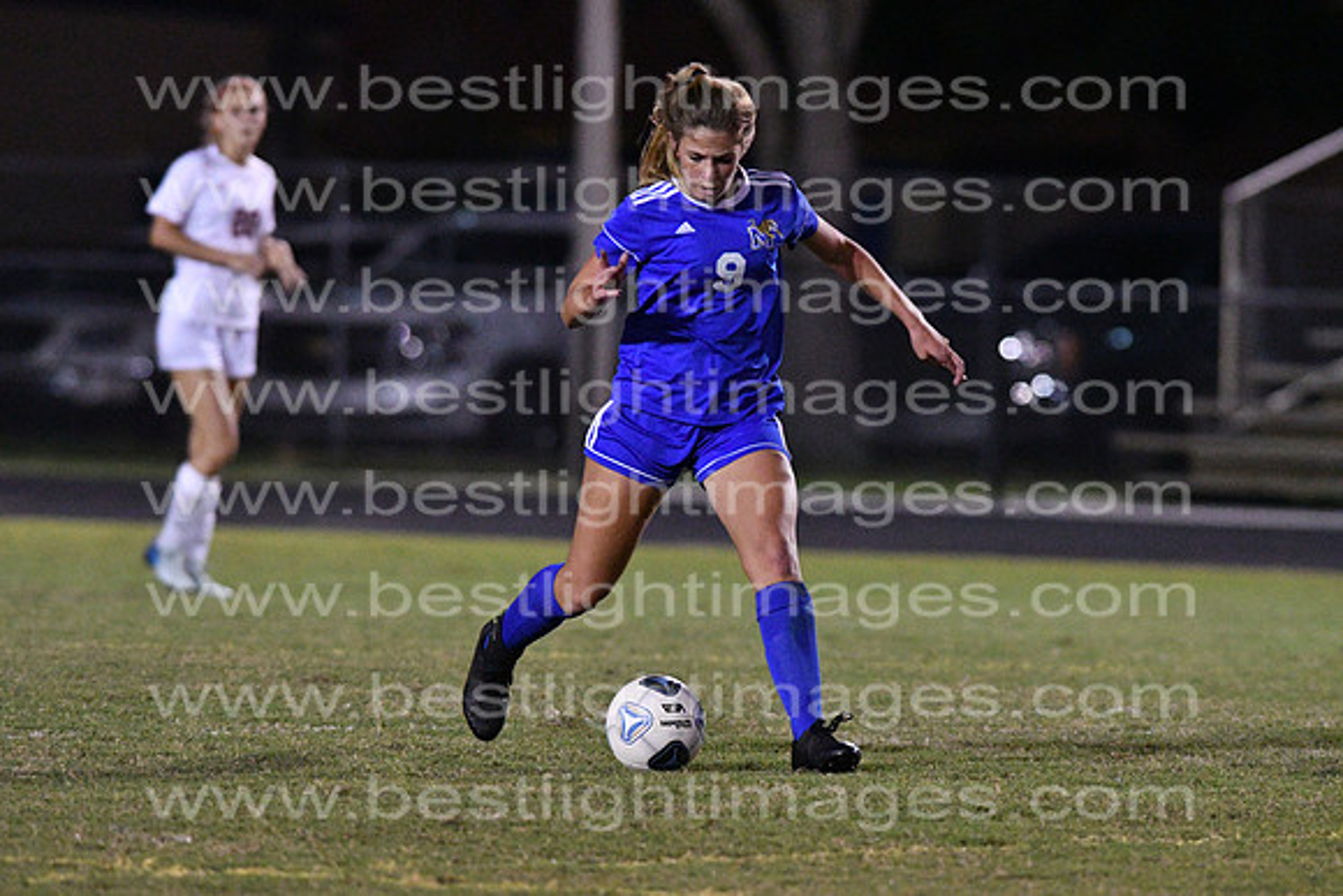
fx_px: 16791
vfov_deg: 3.1
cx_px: 672
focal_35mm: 450
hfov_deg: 4.6
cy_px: 448
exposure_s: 1/640
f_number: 3.5
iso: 10000
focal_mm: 300
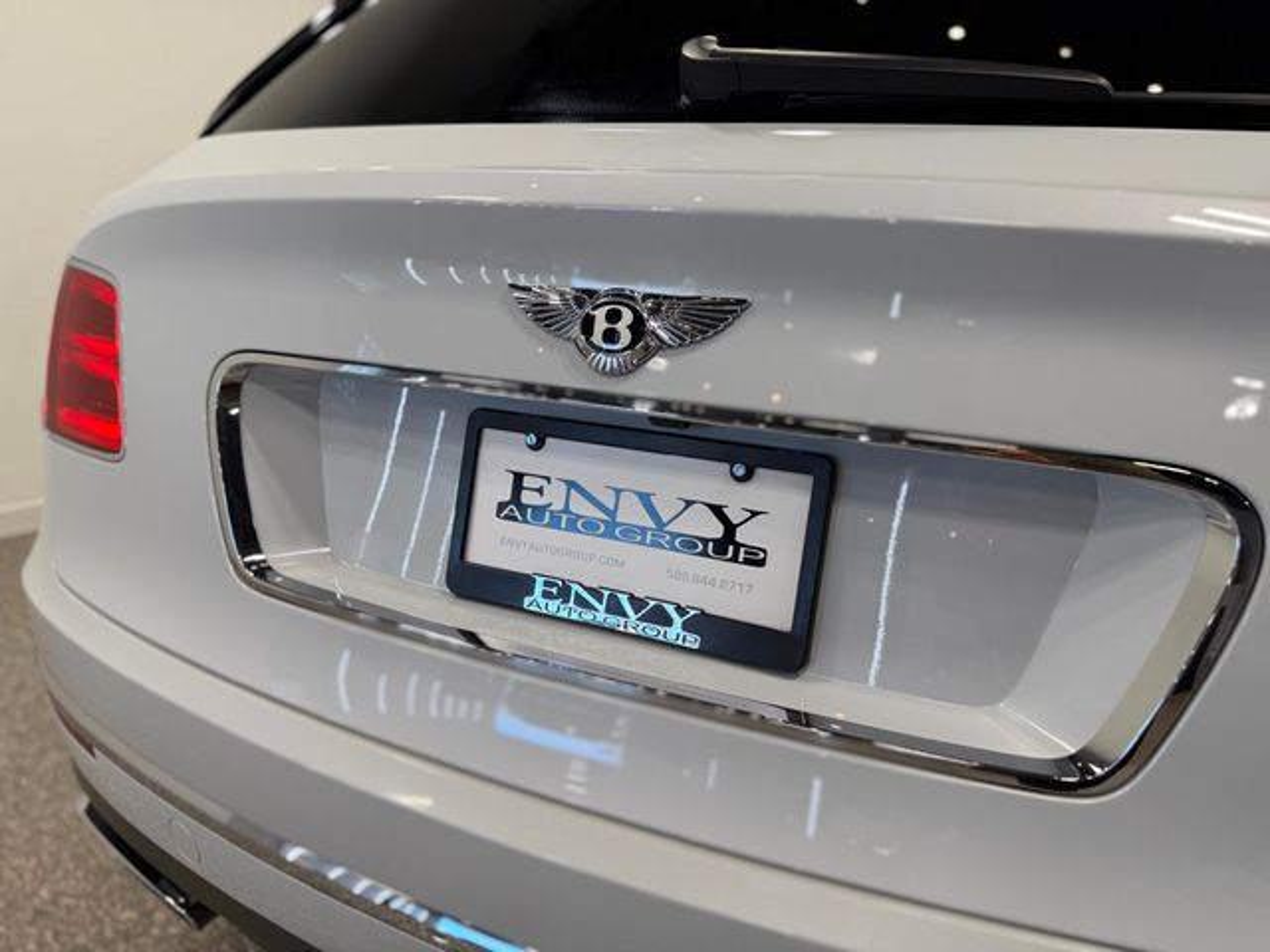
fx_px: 881
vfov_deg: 56.8
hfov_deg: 71.6
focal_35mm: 24
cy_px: 476
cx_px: 635
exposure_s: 1/448
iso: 80
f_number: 1.78
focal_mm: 6.76
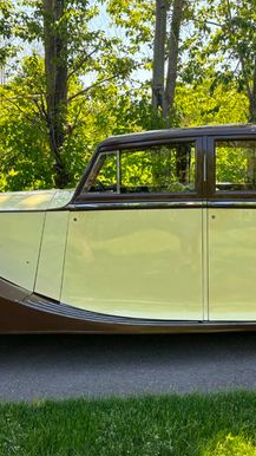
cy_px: 222
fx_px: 567
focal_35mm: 47
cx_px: 170
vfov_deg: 43.7
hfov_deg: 25.3
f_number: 1.6
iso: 50
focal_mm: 5.96
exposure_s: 1/486
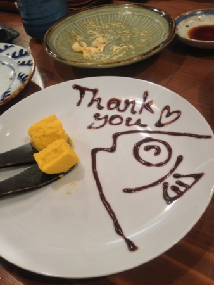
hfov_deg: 40.7
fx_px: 288
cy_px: 142
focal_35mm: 35
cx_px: 107
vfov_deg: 52.6
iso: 200
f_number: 2.4
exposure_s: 1/20
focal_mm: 4.28
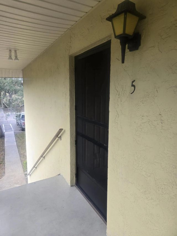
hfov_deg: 58.9
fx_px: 157
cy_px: 118
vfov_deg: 73.9
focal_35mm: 23
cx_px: 88
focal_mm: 6.3
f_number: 1.7
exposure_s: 1/180
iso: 20
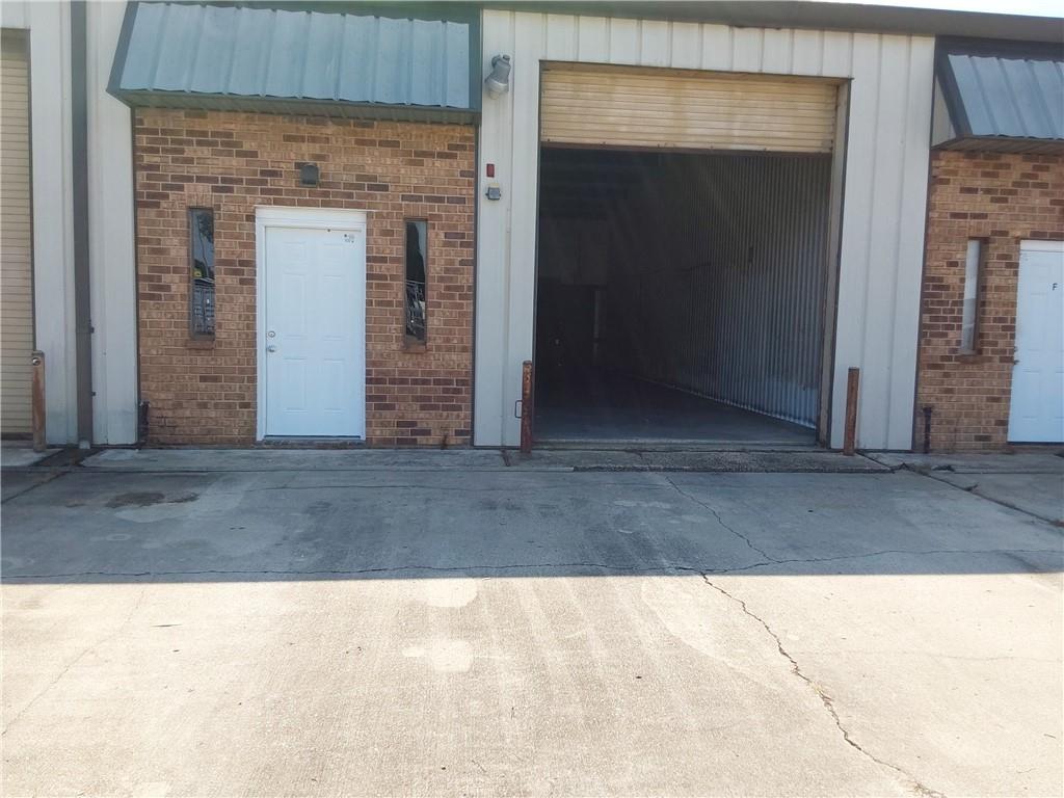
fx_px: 861
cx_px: 532
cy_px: 399
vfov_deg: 49.7
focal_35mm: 28
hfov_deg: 63.4
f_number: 1.9
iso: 50
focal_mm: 2.91
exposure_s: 1/872
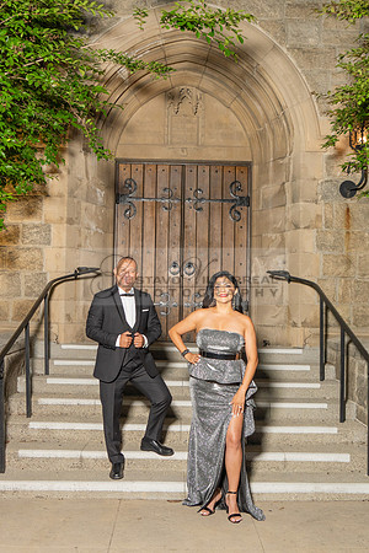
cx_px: 185
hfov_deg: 32.7
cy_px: 289
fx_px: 630
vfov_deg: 47.4
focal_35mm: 41
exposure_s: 1/200
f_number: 4
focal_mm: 24
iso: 400
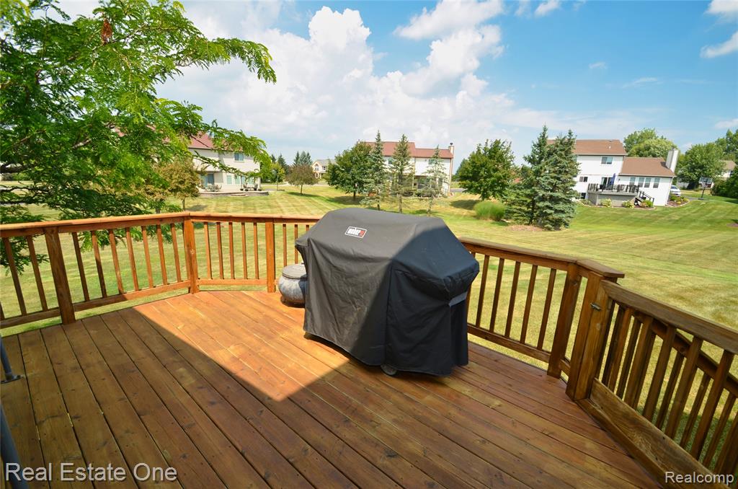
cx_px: 369
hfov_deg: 100.5
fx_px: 307
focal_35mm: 15
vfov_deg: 77.1
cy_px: 244
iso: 100
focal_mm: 10
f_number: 7.1
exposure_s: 1/200
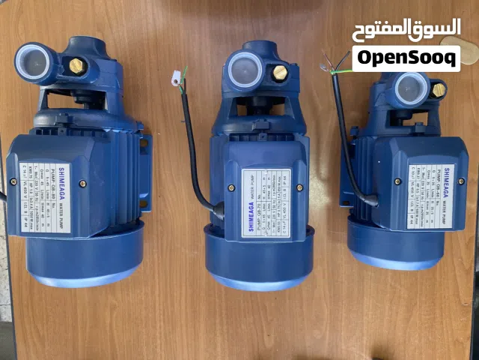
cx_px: 240
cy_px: 180
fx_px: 360
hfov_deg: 67.3
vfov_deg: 53.1
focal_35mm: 26
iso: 100
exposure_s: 1/100
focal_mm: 4.25
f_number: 1.8
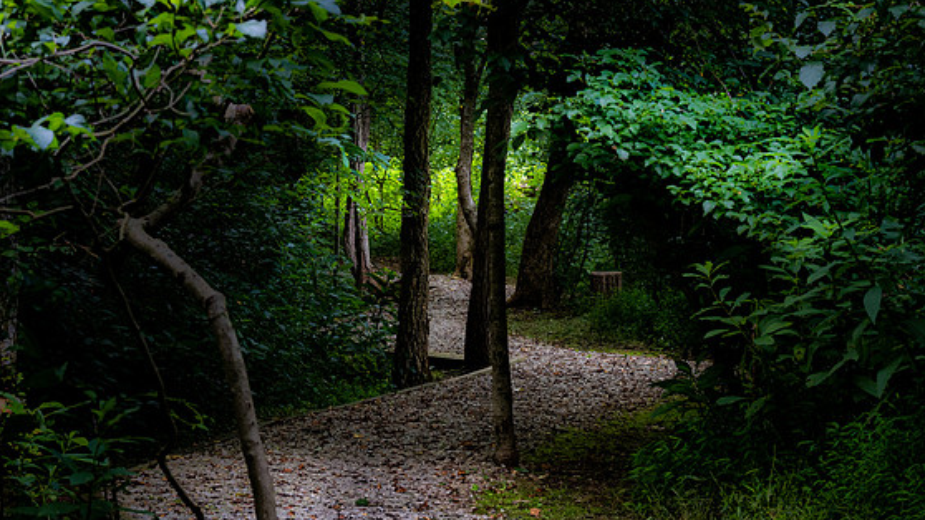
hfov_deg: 15.7
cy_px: 323
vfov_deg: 8.9
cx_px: 372
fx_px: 3361
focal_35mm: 137
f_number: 8
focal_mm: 72
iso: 800
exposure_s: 1/13
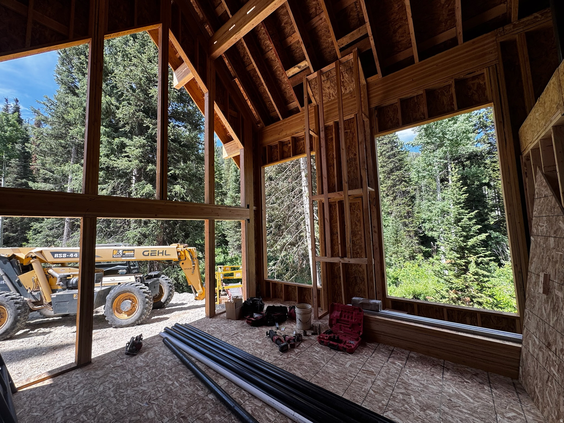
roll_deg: +2.3
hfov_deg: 102.1
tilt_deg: +5.4
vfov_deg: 85.7
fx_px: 228
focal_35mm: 14
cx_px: 282
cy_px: 212
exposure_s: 1/317
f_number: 2.2
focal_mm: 2.22
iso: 40
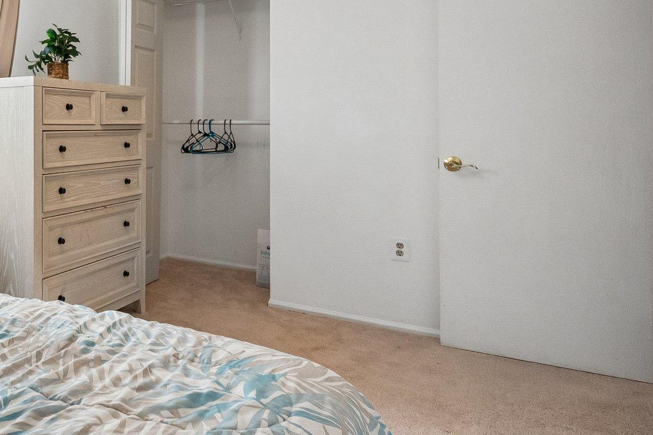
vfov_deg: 43.0
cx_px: 73
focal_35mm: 30
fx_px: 544
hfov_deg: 54.5
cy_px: 144
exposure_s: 1/200
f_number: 5.6
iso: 400
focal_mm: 10
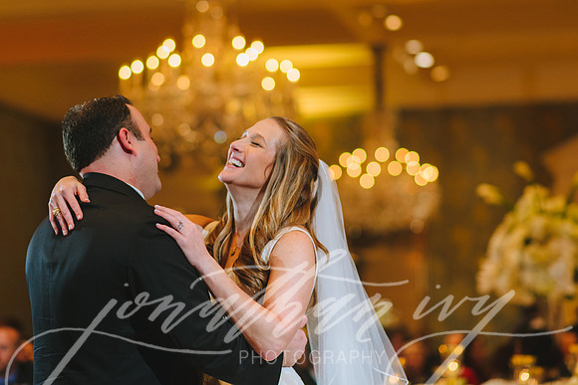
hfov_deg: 19.6
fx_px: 1669
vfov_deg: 13.2
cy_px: 150
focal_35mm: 104
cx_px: 289
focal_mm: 85
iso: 800
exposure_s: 1/160
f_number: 2.2
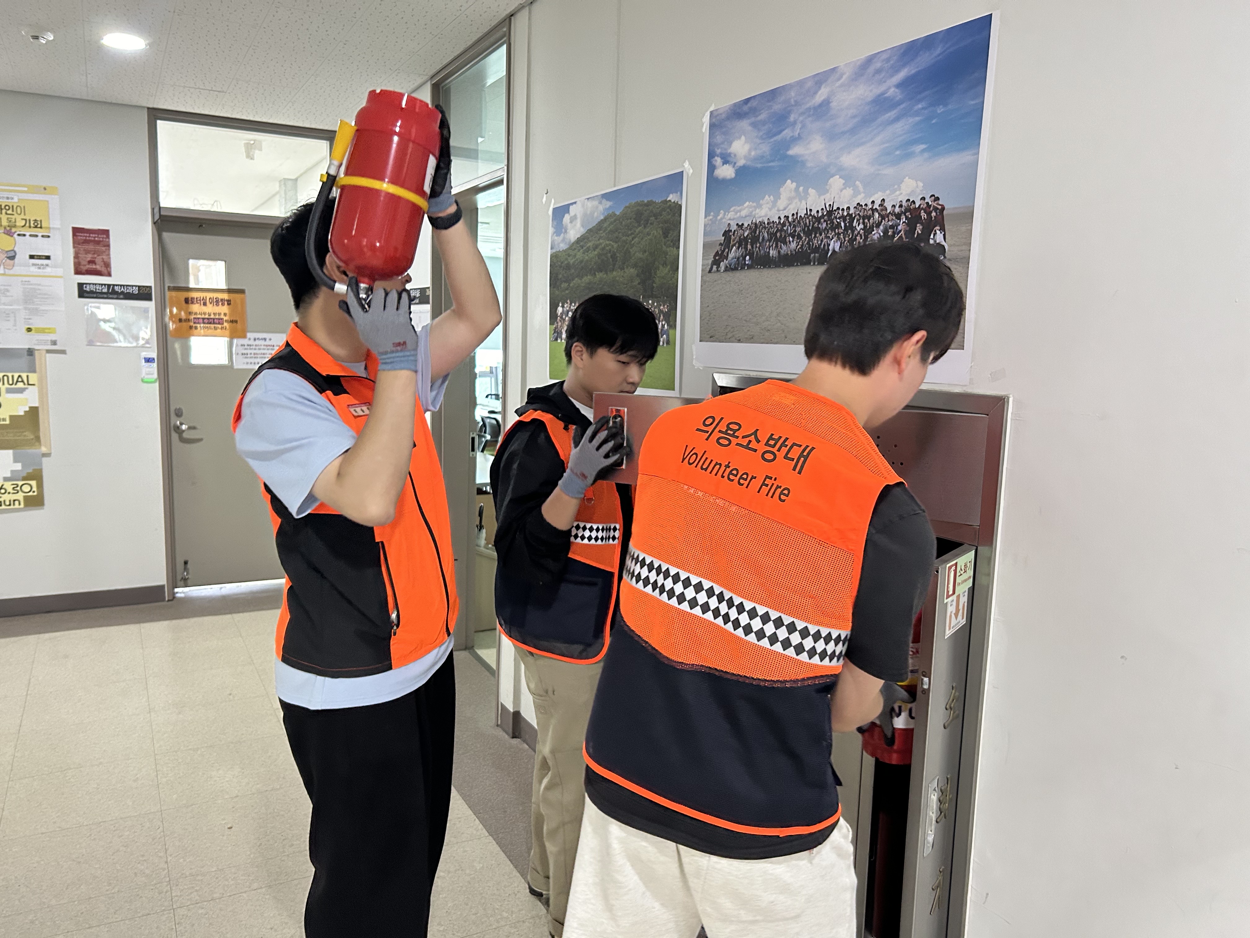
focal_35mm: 26
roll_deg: -2.0
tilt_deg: -7.4
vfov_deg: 53.1
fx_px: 939
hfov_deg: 67.3
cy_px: 469
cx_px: 625
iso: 320
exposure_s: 1/60
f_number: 1.5
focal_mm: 5.7
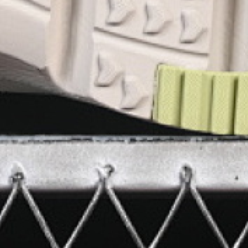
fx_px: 3145
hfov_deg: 4.5
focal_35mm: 388
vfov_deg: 4.5
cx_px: -106
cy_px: -181
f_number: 7.1
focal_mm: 50
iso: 160
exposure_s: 1/60
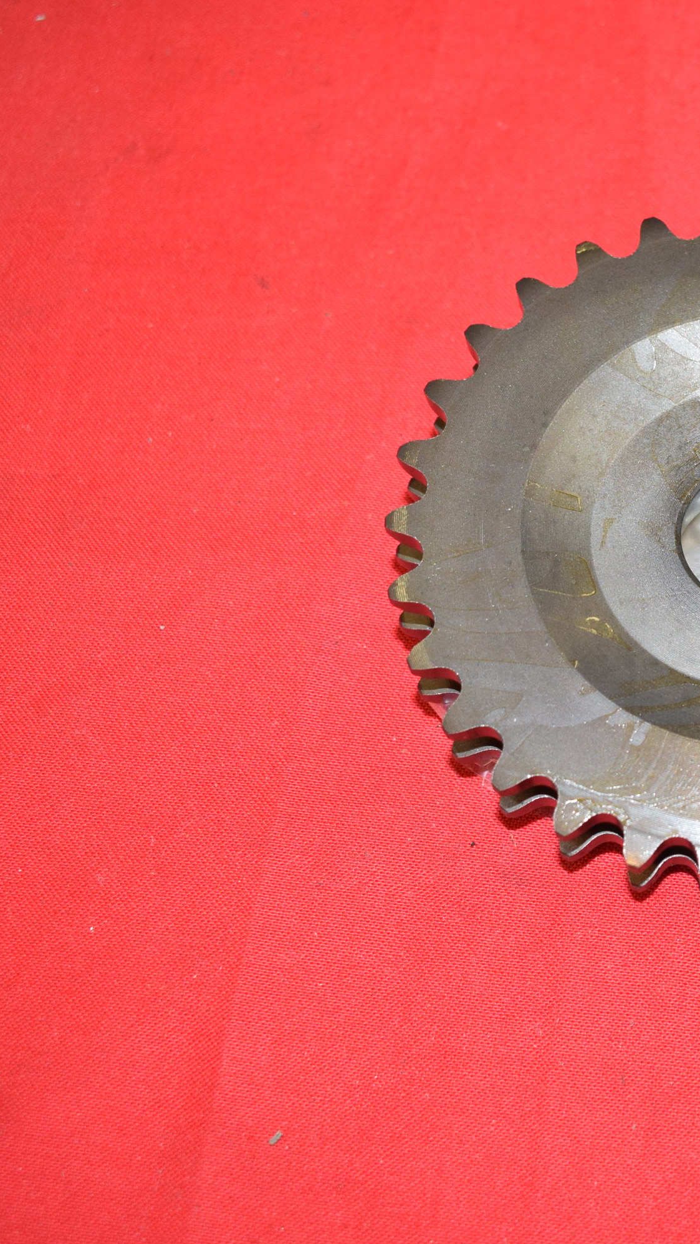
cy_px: 623
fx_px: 2177
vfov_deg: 31.9
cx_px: 819
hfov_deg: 17.5
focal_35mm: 66
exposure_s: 1/160
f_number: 5.6
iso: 800
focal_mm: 28
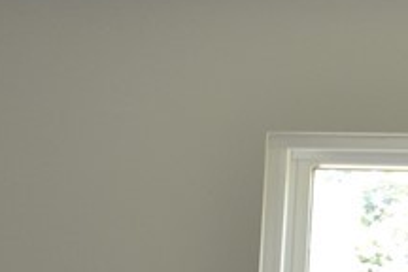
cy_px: 476
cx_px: -13
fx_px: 1541
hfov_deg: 14.8
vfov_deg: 9.6
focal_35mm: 136
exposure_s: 1/80
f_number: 4
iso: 400
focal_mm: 18
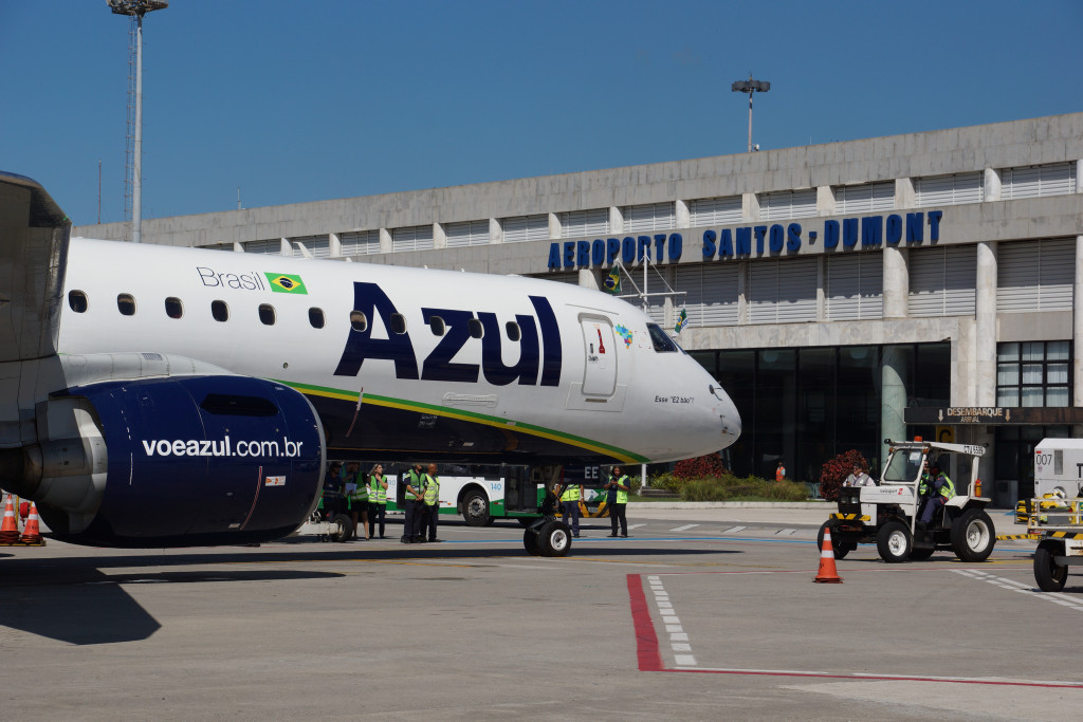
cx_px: 542
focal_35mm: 90
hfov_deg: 22.6
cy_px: 361
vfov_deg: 15.2
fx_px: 2708
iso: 100
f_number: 8
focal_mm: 60
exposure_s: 1/1000
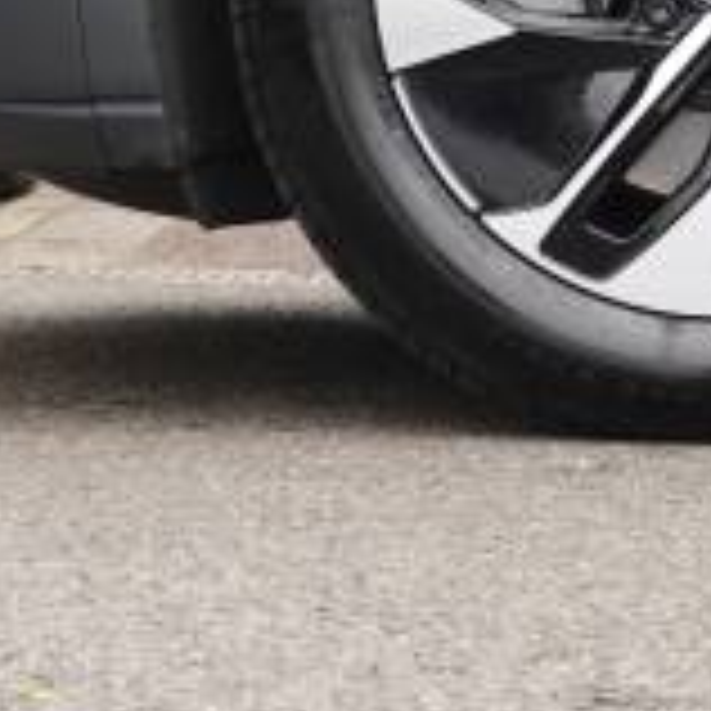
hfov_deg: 9.9
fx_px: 4090
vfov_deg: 9.8
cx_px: 666
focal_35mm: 176
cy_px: -171
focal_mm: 34
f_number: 5.6
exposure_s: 1/60
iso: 100
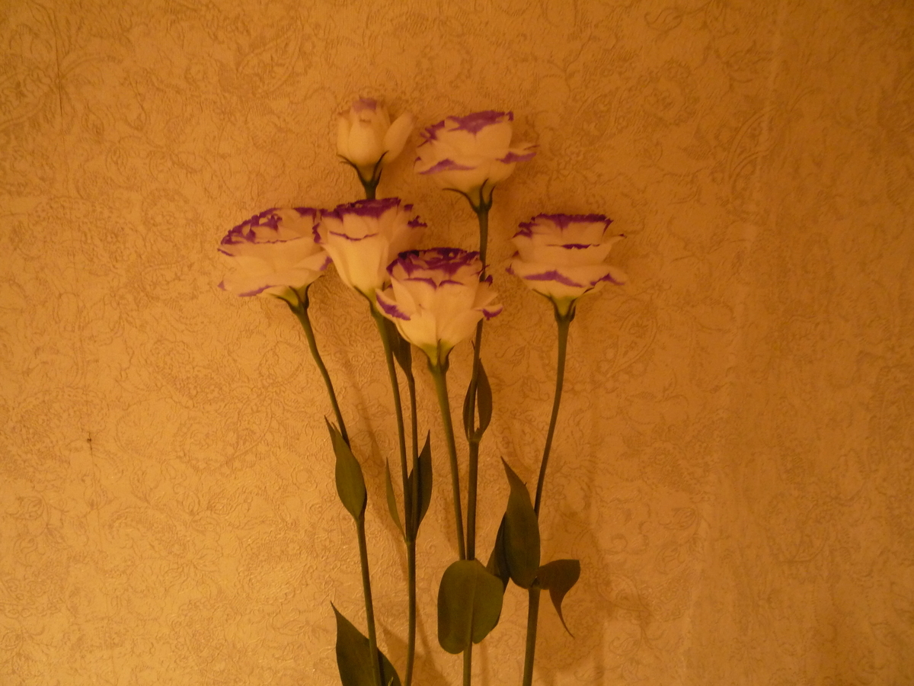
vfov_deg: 46.8
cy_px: 343
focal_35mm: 30
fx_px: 792
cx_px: 457
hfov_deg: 60.0
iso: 400
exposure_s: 1/8
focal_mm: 5.2
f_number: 3.3
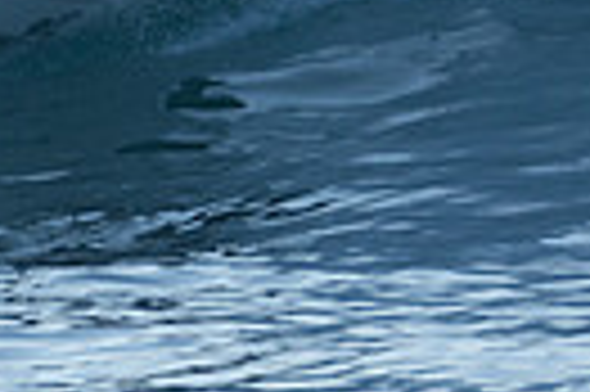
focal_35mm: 3319
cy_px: -241
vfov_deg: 0.4
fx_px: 54327
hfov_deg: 0.6
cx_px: 23
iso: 250
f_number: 5.6
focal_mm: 500
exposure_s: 1/640
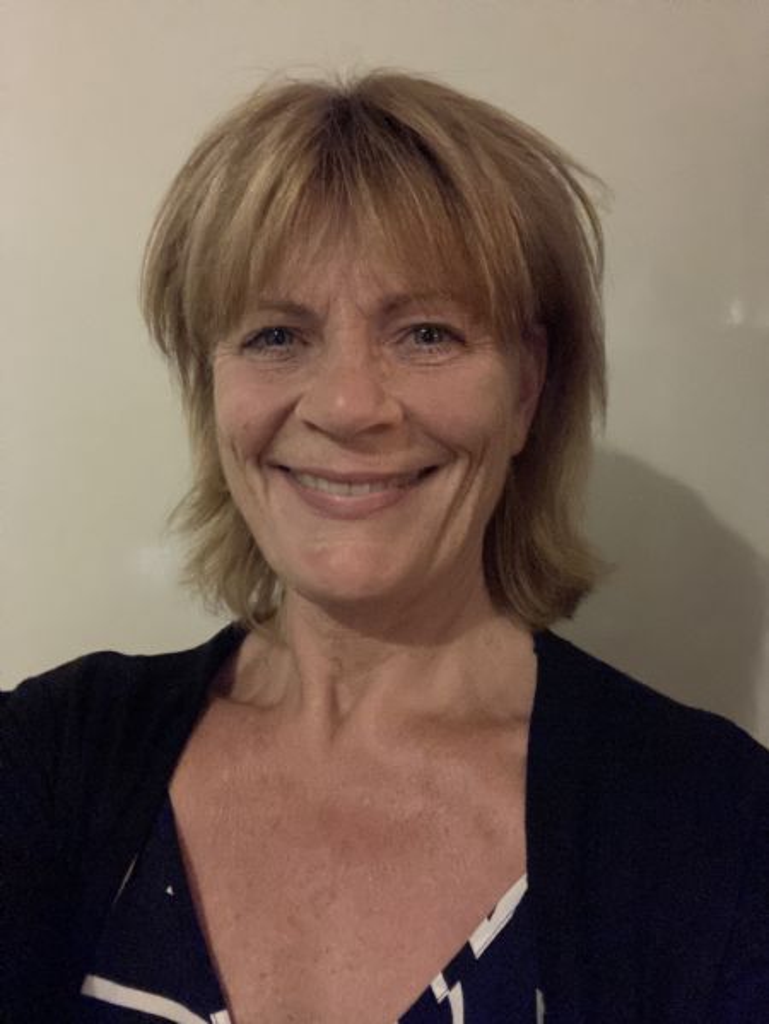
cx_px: 384
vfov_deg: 56.8
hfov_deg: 44.2
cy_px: 512
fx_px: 947
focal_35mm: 32
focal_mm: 2.87
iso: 1600
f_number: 2.2
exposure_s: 1/17
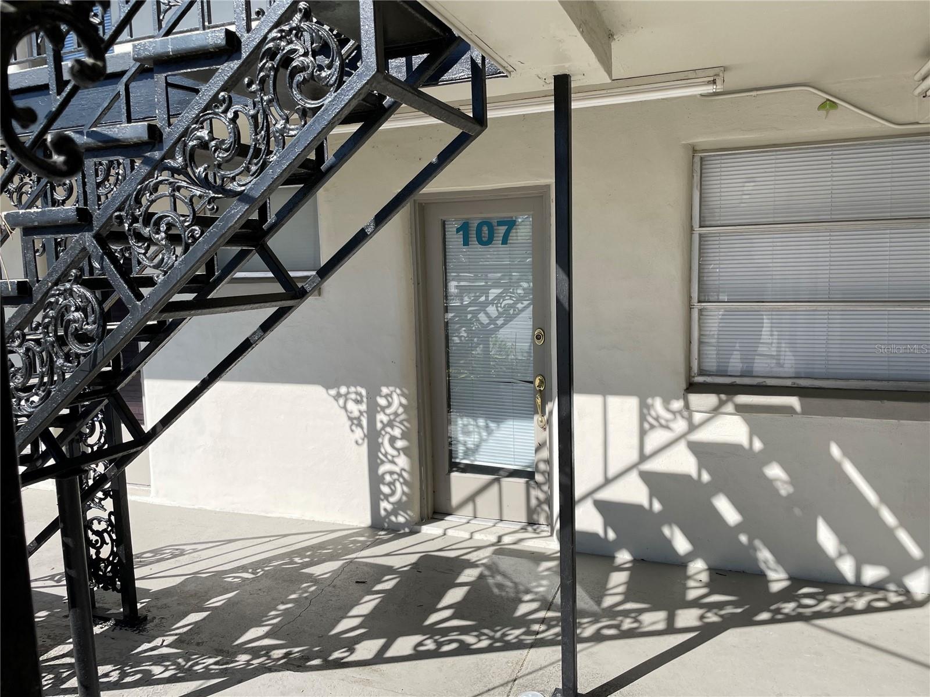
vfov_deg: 53.1
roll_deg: +2.7
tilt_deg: -6.4
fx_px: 699
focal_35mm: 26
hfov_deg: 67.3
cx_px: 465
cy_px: 348
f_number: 1.6
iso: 32
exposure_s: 1/2681
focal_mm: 4.2
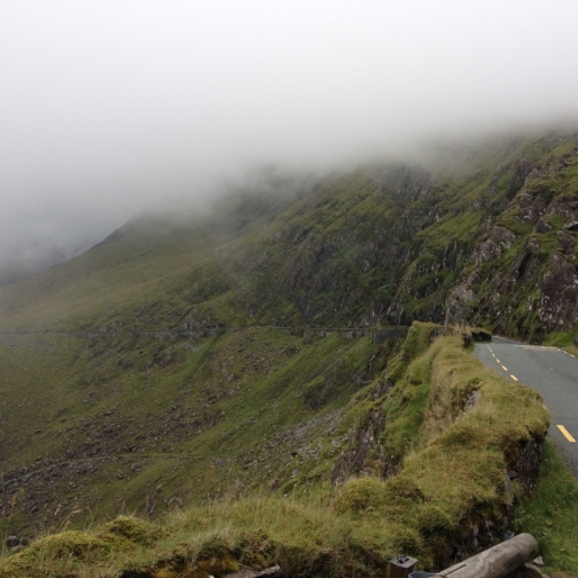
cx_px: 339
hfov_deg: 39.9
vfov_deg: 40.0
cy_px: 292
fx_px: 793
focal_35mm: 42
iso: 64
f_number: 2.4
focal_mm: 4.28
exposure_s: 1/502
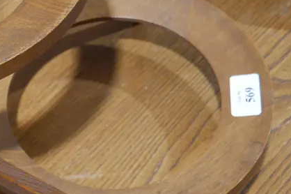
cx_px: -64
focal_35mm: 102
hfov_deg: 18.9
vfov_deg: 13.3
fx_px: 824
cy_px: 24
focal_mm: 20
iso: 640
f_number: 4.5
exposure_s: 1/60
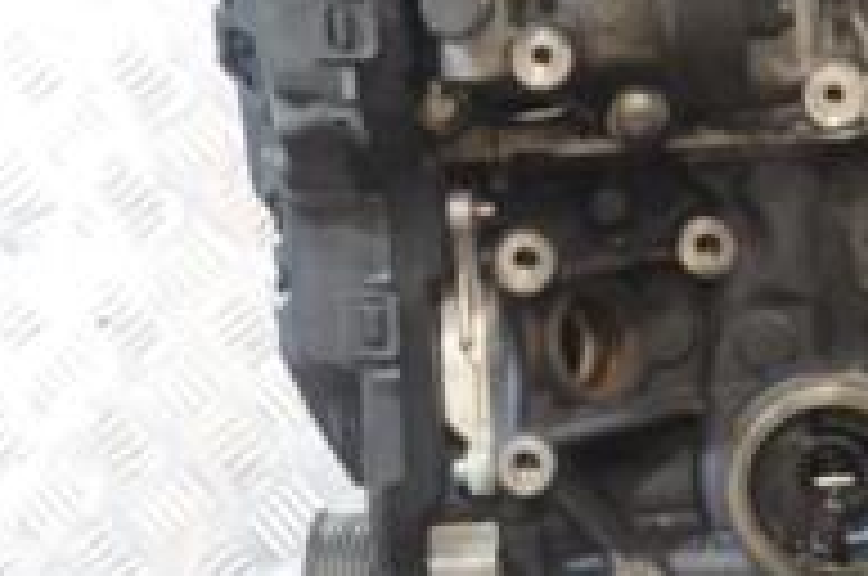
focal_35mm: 164
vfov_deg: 8.4
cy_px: 382
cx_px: 958
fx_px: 3937
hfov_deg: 12.4
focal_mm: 35
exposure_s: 1/30
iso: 2800
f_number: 5
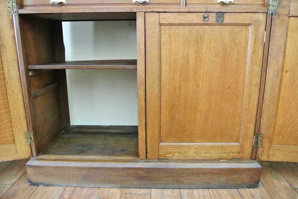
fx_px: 224
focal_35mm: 27
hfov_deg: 67.3
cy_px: 100
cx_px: 149
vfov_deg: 48.0
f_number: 3.5
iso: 3200
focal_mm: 10
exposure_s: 1/30
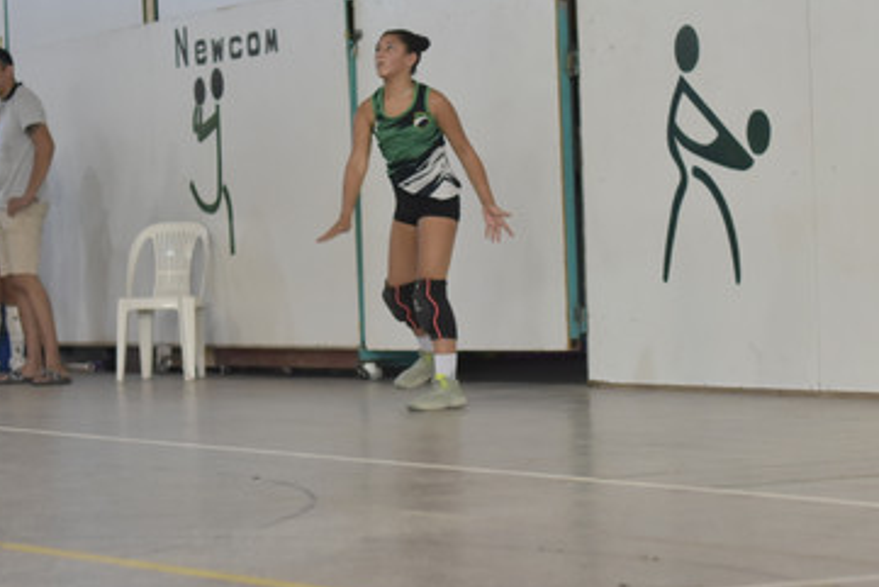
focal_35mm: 133
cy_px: 101
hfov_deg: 15.4
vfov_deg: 10.3
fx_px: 3249
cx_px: 411
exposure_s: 1/640
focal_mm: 50
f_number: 2
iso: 800
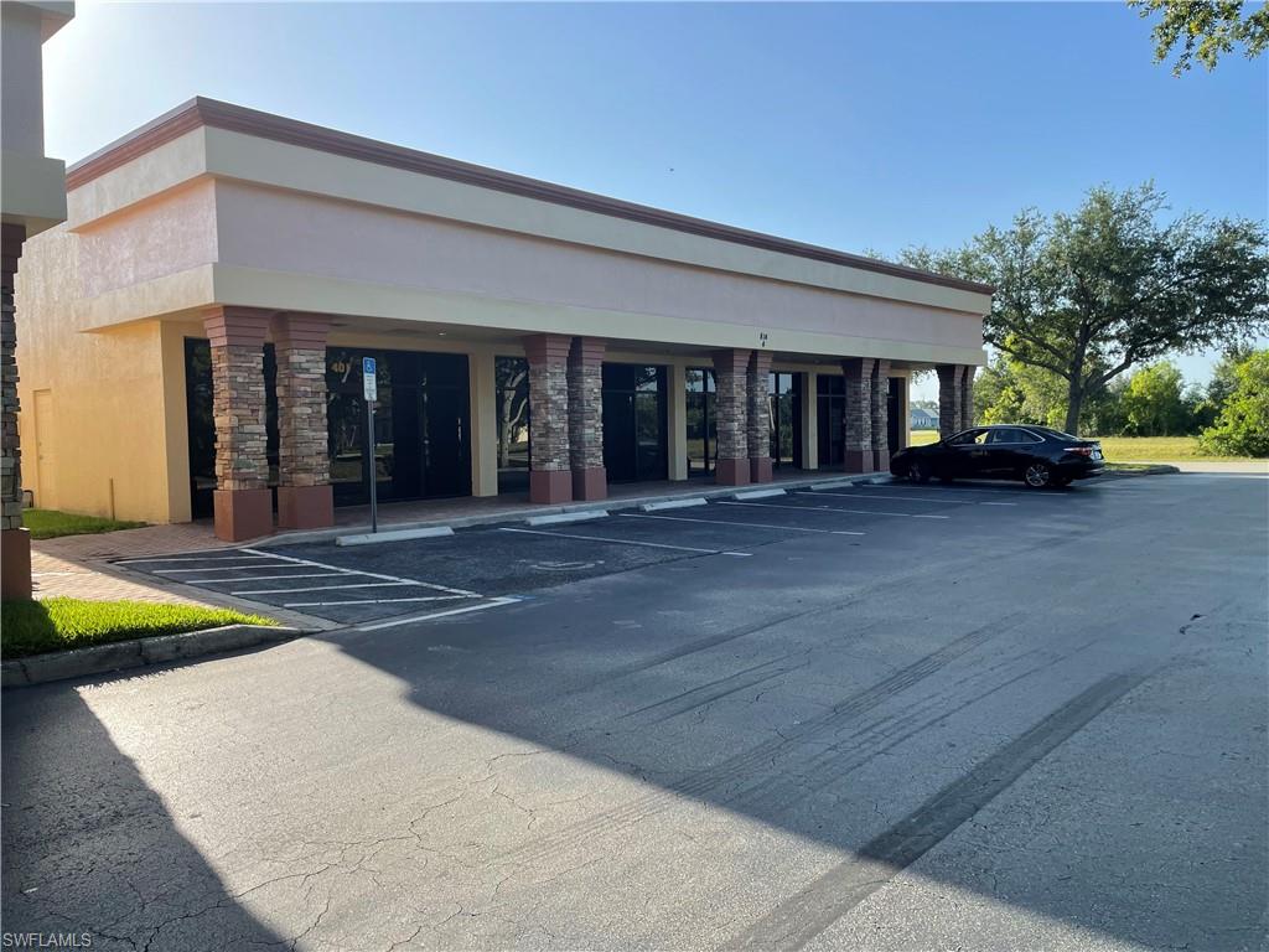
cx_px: 634
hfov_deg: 67.3
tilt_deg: -2.5
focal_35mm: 26
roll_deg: +1.0
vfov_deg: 53.1
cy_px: 476
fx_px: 953
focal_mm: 4.2
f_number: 1.6
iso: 32
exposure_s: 1/1984
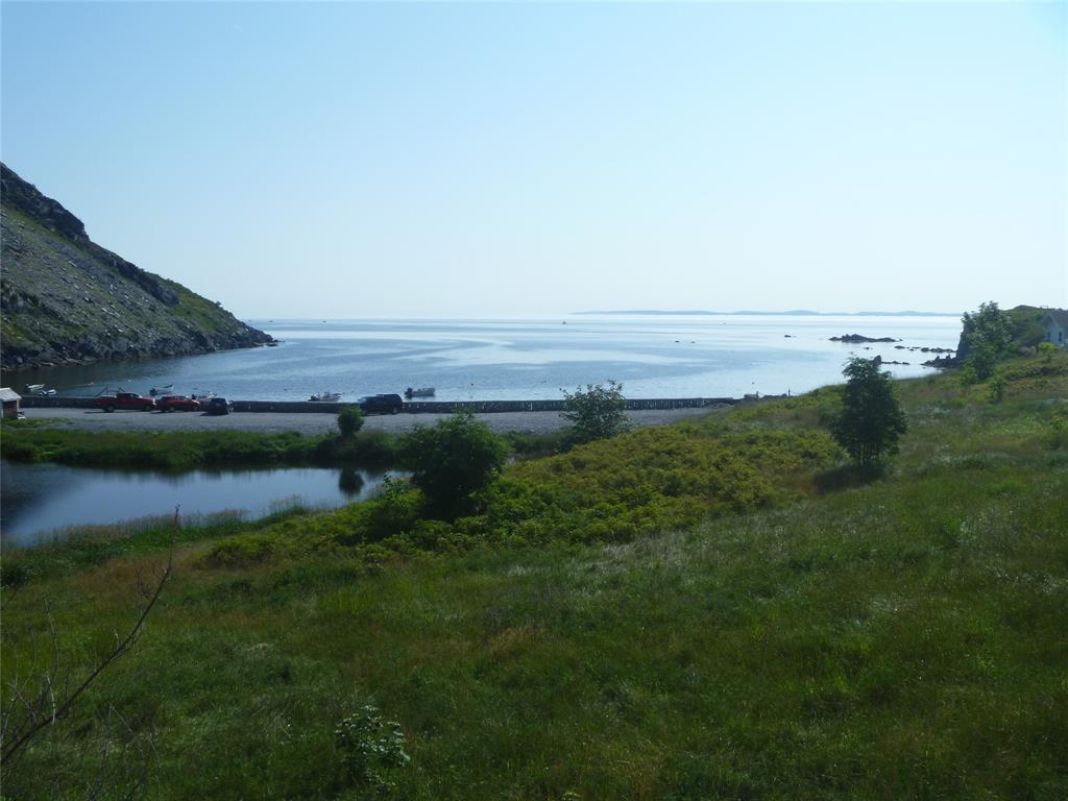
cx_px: 534
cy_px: 400
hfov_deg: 52.6
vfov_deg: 40.7
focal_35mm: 35
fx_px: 1080
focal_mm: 6.3
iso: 80
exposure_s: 1/400
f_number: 5.6
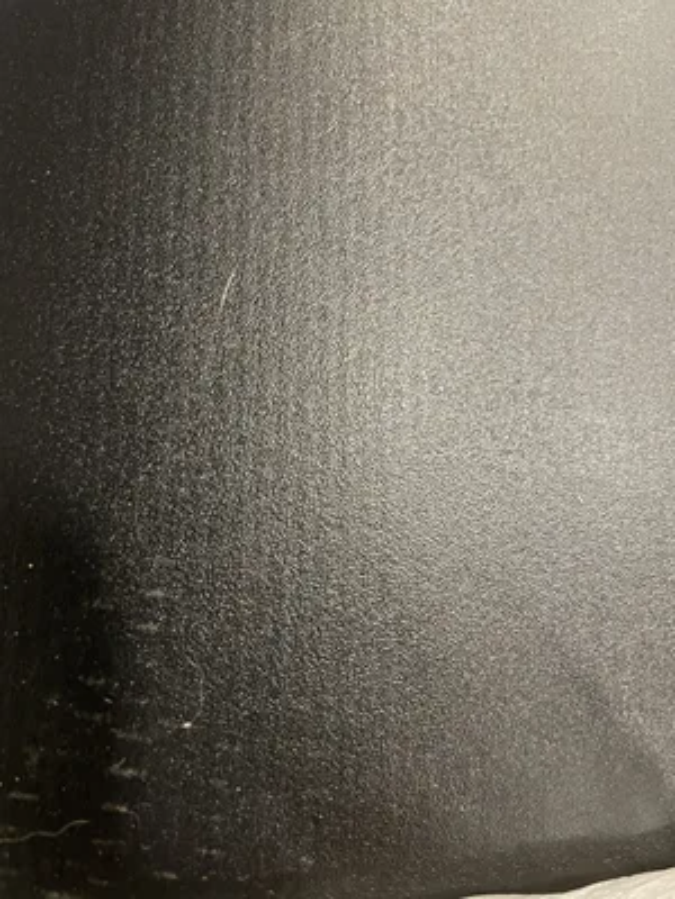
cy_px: 450
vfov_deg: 67.3
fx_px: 676
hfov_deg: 53.1
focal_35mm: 26
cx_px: 338
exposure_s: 1/40
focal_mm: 4.2
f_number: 1.6
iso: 640
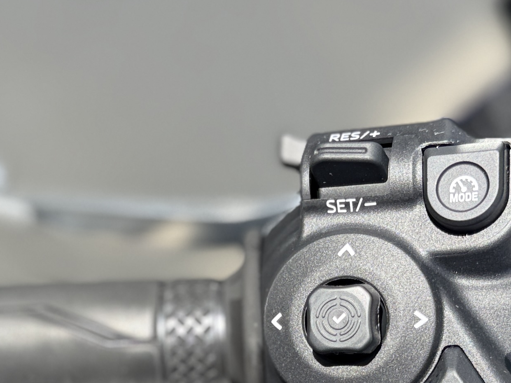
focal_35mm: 78
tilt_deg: -45.8
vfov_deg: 18.5
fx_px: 1151
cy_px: 356
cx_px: 195
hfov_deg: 25.0
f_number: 1.78
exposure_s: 1/1812
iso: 80
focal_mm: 6.76
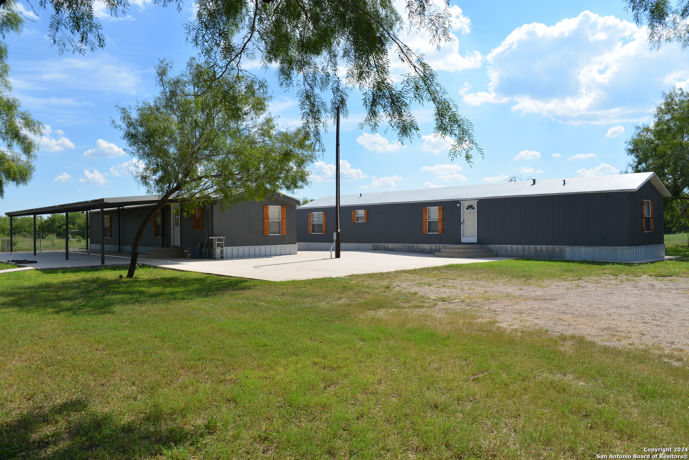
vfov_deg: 46.4
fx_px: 536
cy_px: 230
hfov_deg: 65.5
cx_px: 344
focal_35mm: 28
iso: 100
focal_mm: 28
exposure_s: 1/320
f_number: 9
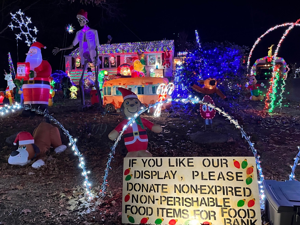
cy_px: 112
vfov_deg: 46.8
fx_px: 260
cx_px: 131
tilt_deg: -2.3
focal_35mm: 30
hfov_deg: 59.8
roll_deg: +0.3
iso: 640
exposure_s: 1/40
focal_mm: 5.1
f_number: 1.6
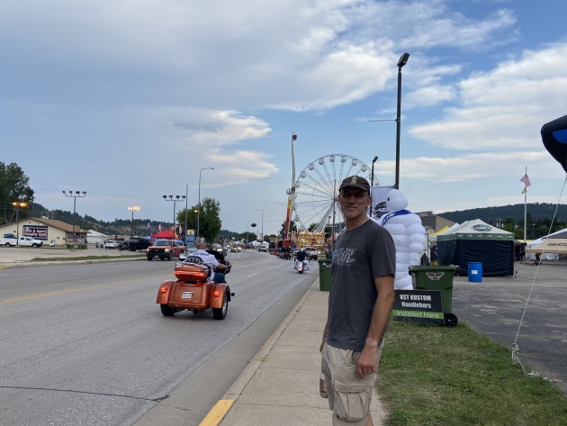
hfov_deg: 55.3
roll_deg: -1.8
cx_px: 271
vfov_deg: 42.9
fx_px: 541
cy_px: 242
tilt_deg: +0.2
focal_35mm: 33
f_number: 1.8
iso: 32
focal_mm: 4.25
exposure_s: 1/788
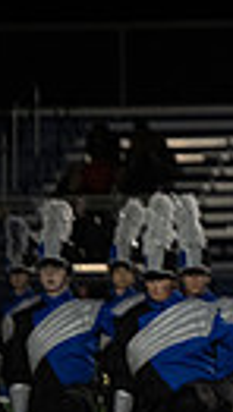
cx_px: 897
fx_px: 6591
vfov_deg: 3.6
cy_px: 414
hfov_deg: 2.0
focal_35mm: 602
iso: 3200
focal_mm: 130
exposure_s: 1/1250
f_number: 2.8
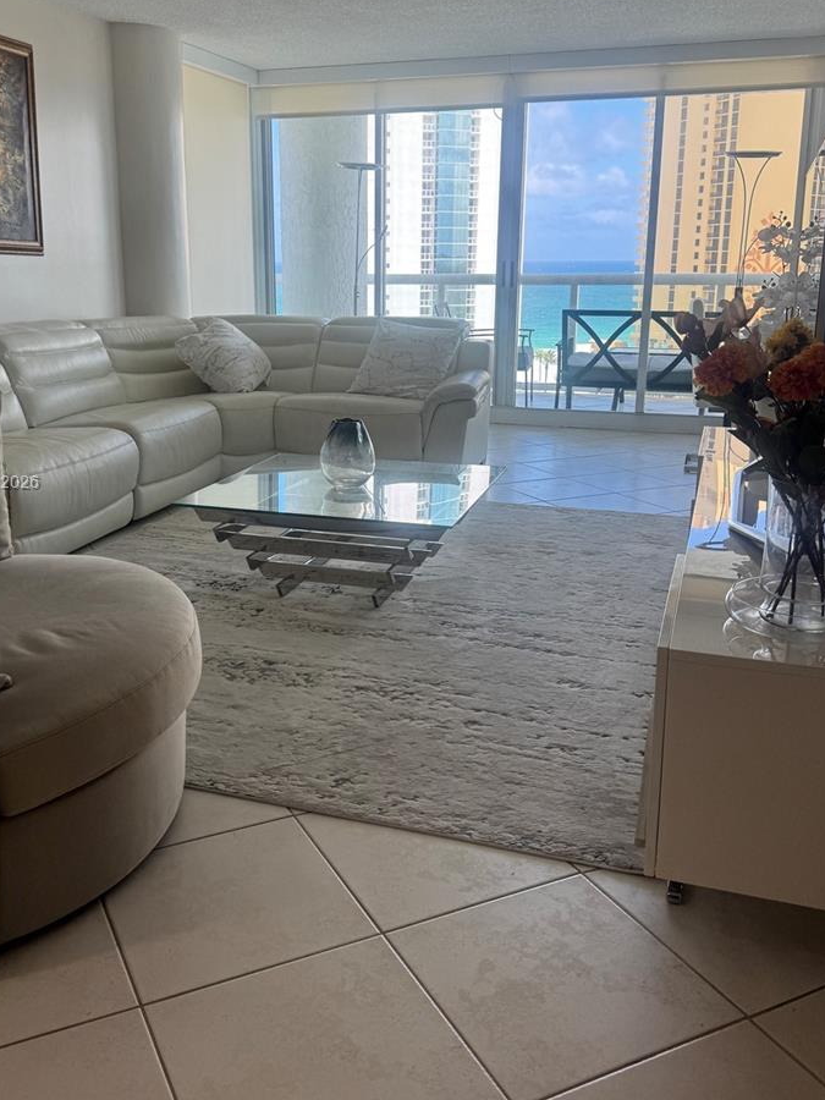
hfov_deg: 44.1
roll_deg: +0.7
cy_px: 484
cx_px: 363
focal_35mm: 32
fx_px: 1017
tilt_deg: -11.6
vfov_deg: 56.7
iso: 80
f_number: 1.78
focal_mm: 6.76
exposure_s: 1/464
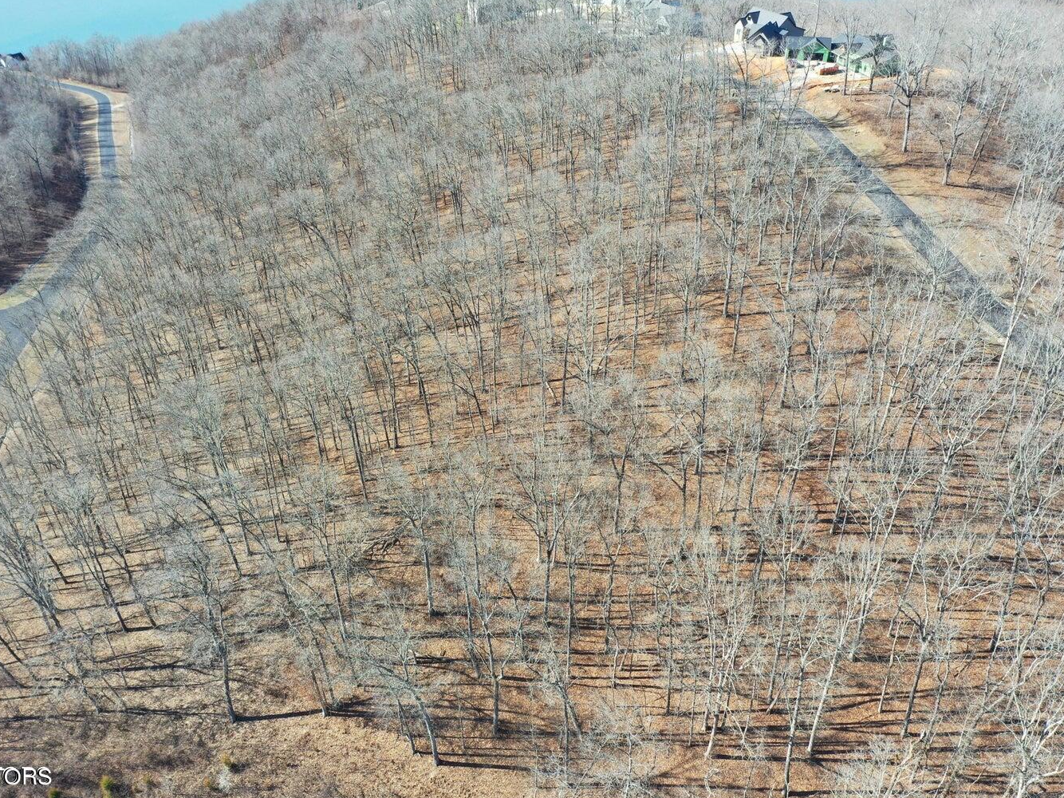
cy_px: 405
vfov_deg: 45.4
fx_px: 953
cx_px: 491
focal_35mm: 31
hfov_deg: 58.3
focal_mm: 10.26
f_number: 4.5
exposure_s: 1/200
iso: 100
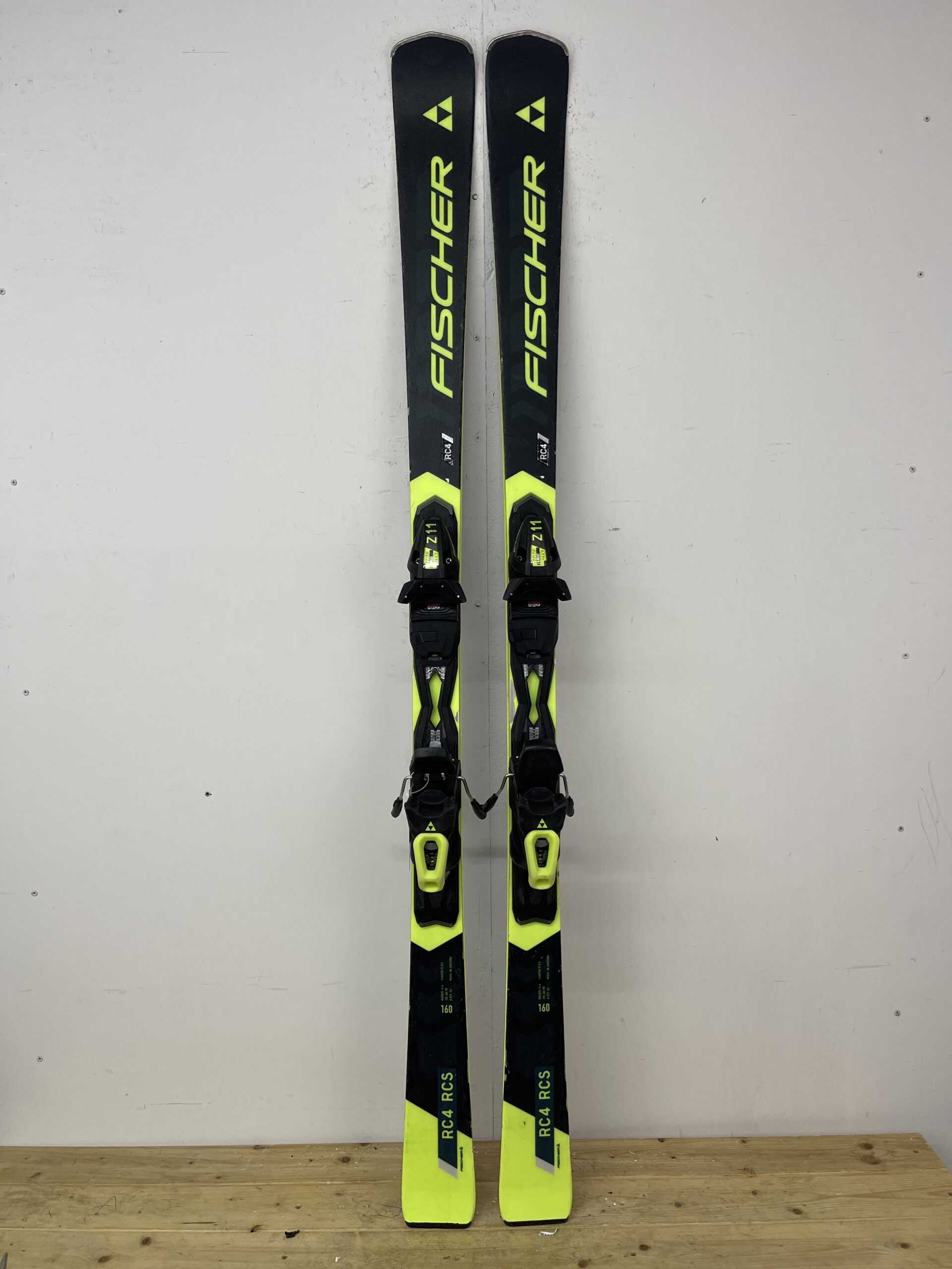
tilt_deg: -4.4
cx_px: 476
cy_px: 634
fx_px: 917
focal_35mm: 25
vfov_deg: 69.4
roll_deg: -0.1
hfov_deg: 54.9
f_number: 1.6
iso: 125
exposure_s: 1/100
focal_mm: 5.1
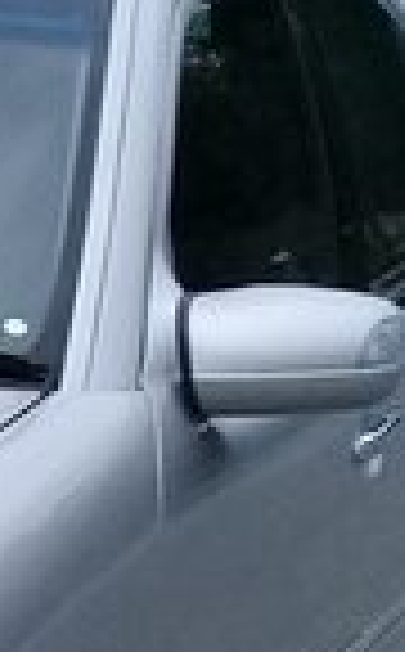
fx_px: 2662
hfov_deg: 7.7
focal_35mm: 150
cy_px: 749
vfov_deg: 13.6
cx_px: -774
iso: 50
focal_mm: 3.3
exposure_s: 1/866
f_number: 2.2
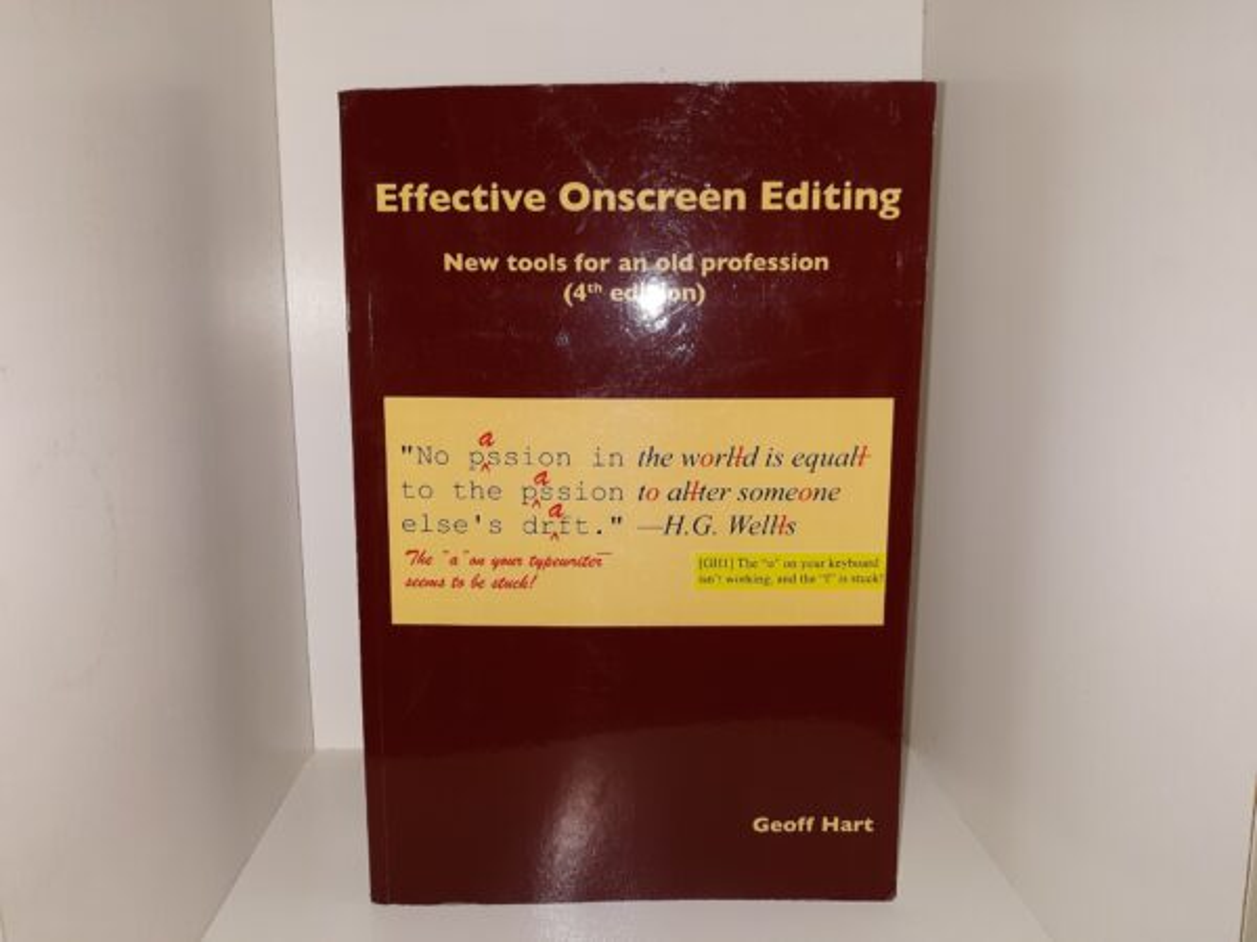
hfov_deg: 63.4
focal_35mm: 28
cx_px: 628
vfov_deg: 49.7
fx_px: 1017
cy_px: 471
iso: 40
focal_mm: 3.7
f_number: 1.7
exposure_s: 1/125
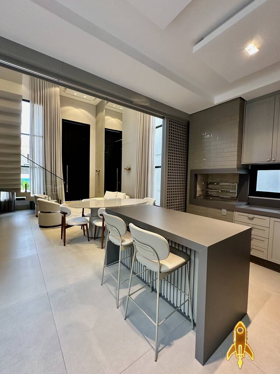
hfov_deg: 81.7
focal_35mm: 15
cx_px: 131
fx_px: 162
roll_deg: -2.0
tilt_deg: -1.6
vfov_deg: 98.2
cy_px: 186
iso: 250
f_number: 2.2
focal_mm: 2.22
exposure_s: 1/60
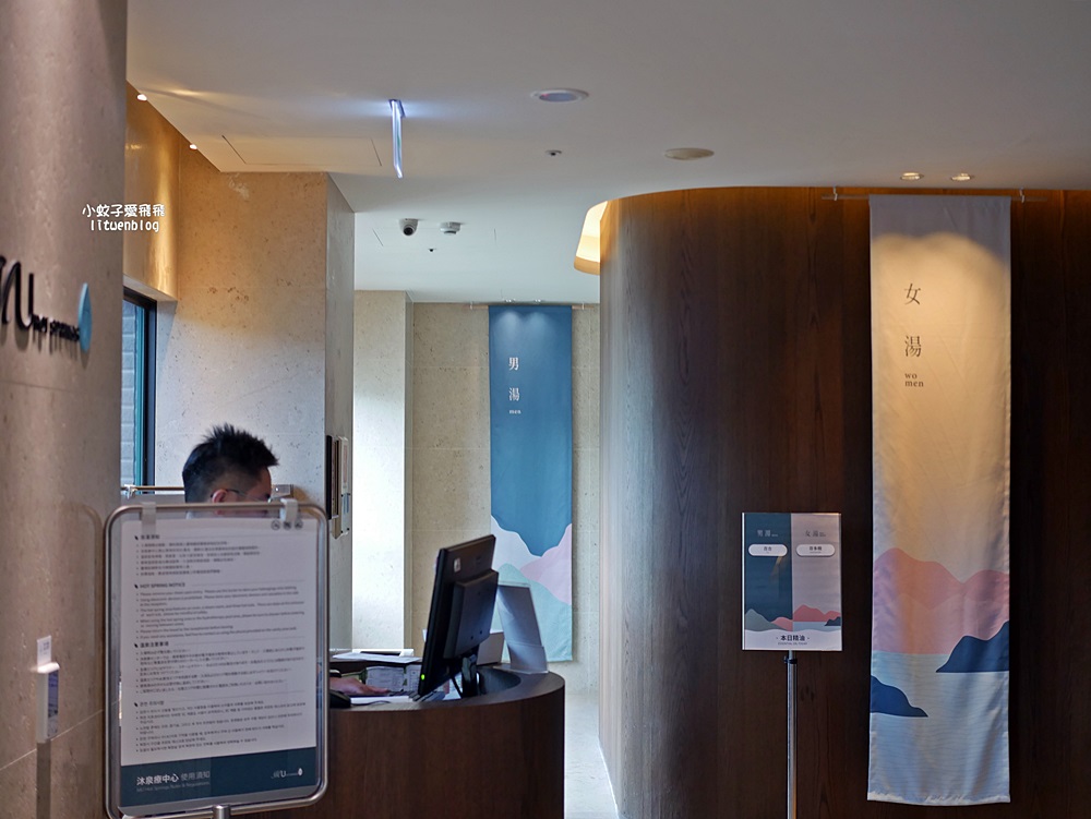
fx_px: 1577
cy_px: 410
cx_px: 546
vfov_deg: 29.1
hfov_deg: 38.2
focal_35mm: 50
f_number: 1.8
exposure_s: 1/60
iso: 320
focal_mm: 25
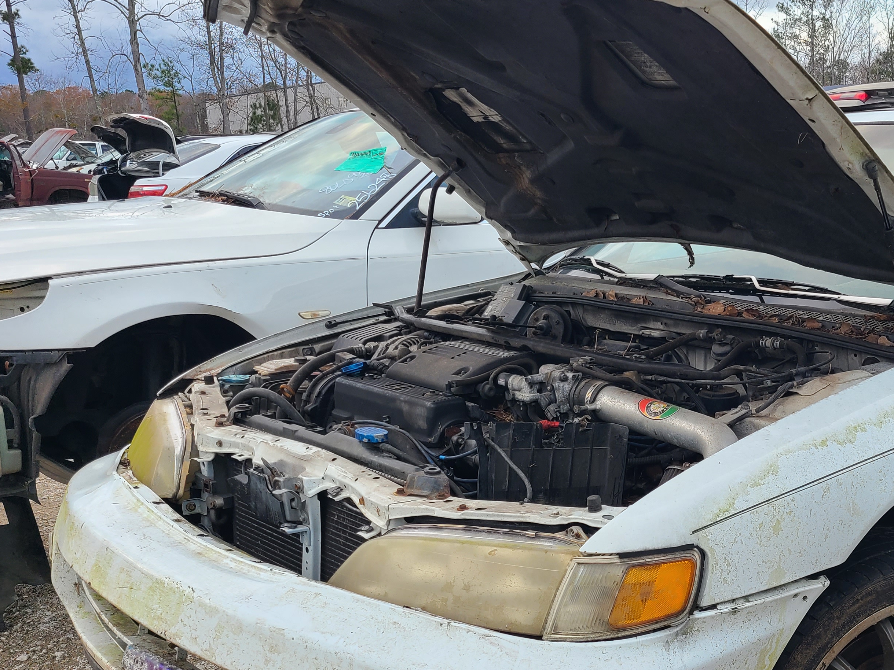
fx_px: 1110
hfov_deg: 41.9
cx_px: 720
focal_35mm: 43
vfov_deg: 33.4
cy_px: 426
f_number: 1.8
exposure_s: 1/230
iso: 40
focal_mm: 5.4
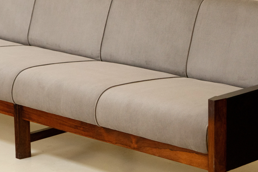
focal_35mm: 136
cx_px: 168
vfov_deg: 10.1
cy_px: 72
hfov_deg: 15.1
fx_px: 975
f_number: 5.6
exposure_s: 1/160
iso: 2500
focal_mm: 70
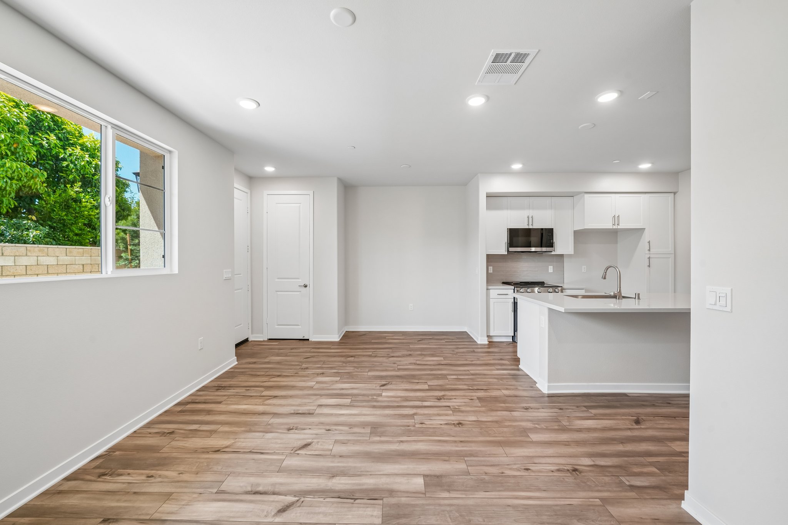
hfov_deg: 108.3
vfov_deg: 85.4
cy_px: 262
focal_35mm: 13
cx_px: 394
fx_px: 285
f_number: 8
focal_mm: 13
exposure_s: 1/20
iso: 400
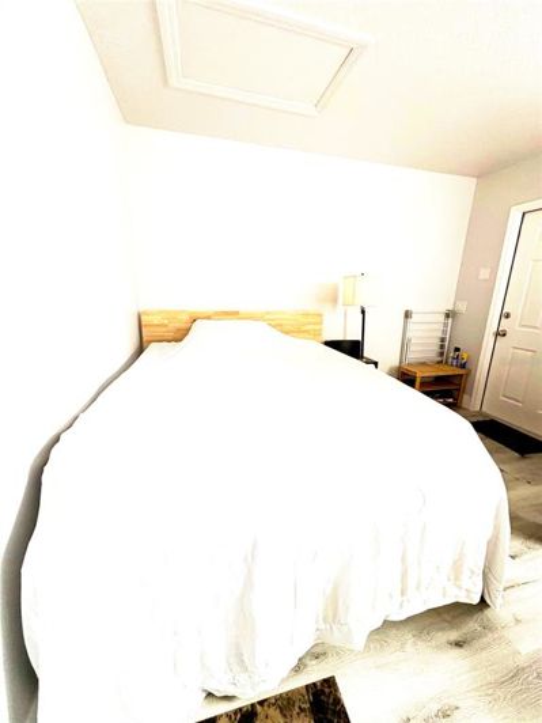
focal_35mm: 14
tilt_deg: -13.5
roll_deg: -1.6
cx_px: 271
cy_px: 362
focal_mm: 2.22
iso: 200
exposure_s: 1/62
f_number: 2.2
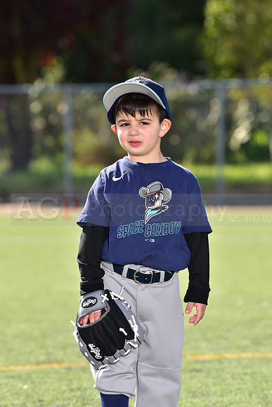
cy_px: 204
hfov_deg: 7.4
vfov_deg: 11.1
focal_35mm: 185
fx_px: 2095
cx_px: 136
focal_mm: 185
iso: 80
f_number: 5.6
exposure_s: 1/200
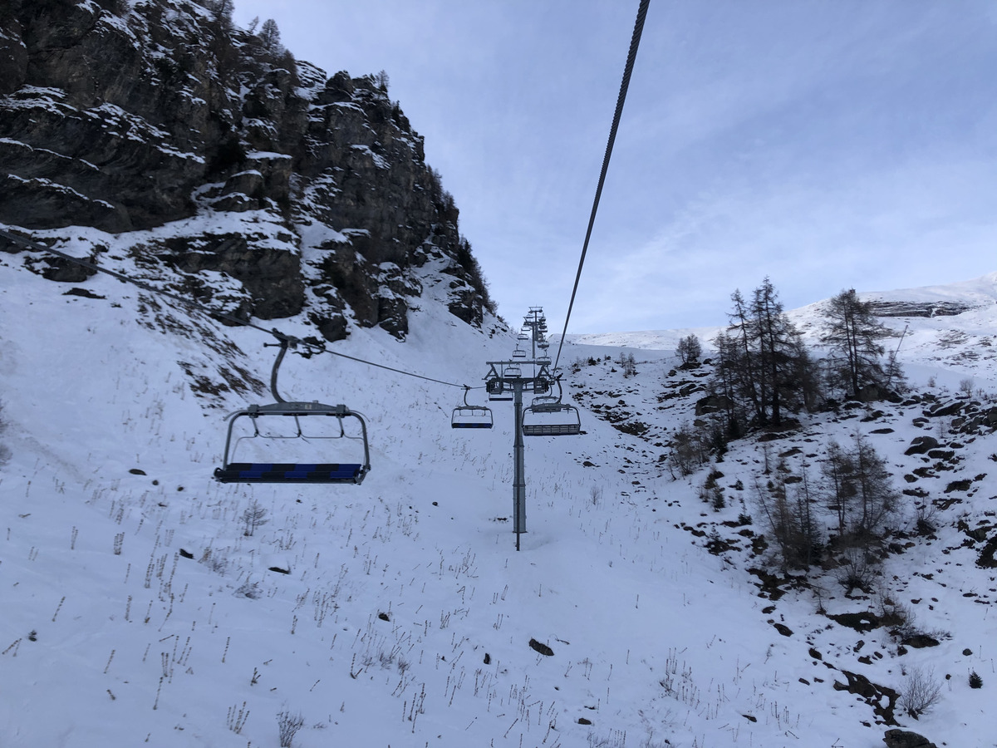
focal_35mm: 28
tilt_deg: +20.6
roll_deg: +1.2
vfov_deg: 49.7
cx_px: 498
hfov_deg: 63.4
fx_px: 806
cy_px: 374
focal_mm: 4
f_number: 1.8
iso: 20
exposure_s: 1/545
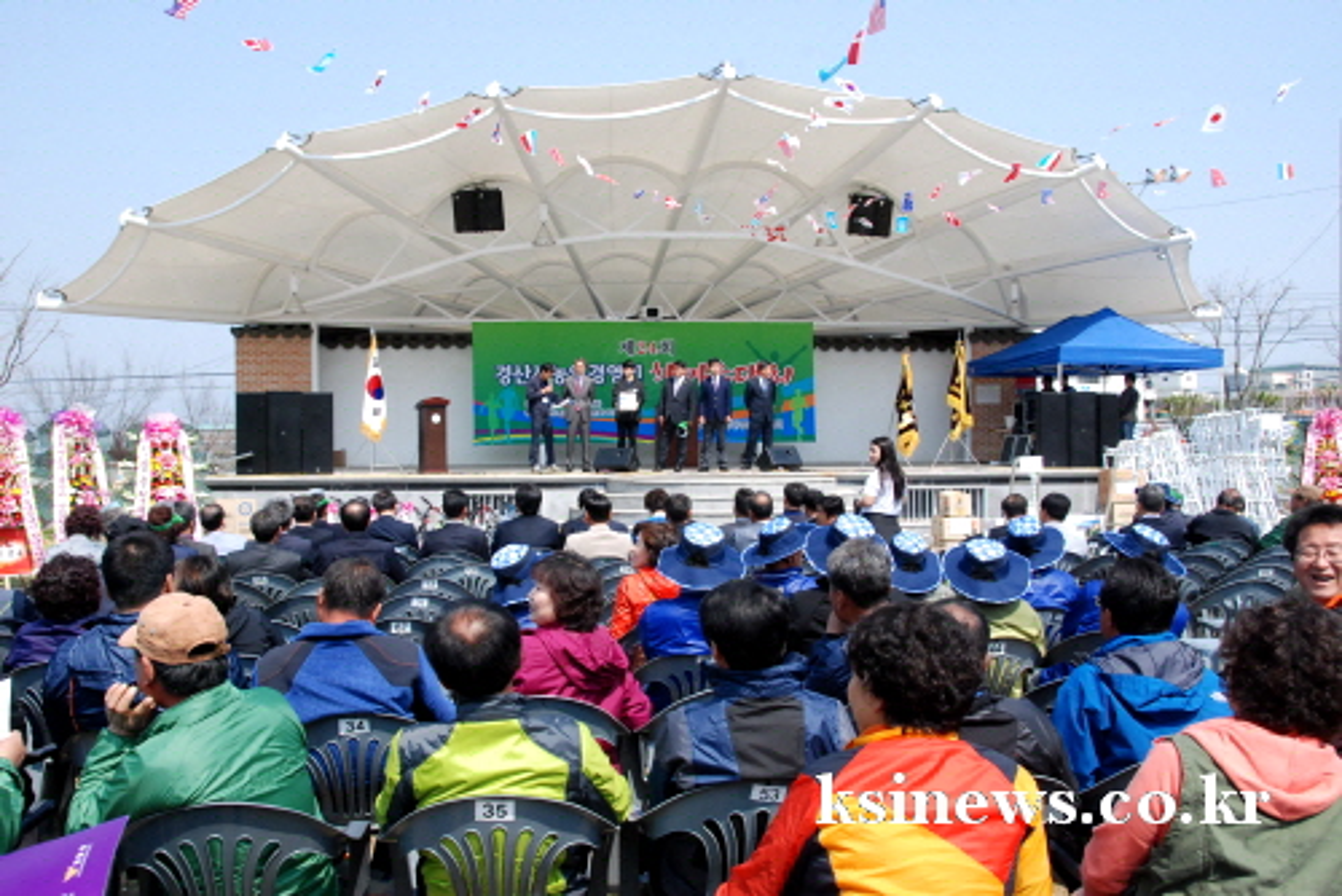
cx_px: 671
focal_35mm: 33
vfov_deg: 40.0
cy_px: 448
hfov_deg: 57.2
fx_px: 1231
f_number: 13
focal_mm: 22
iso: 1000
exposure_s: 1/640
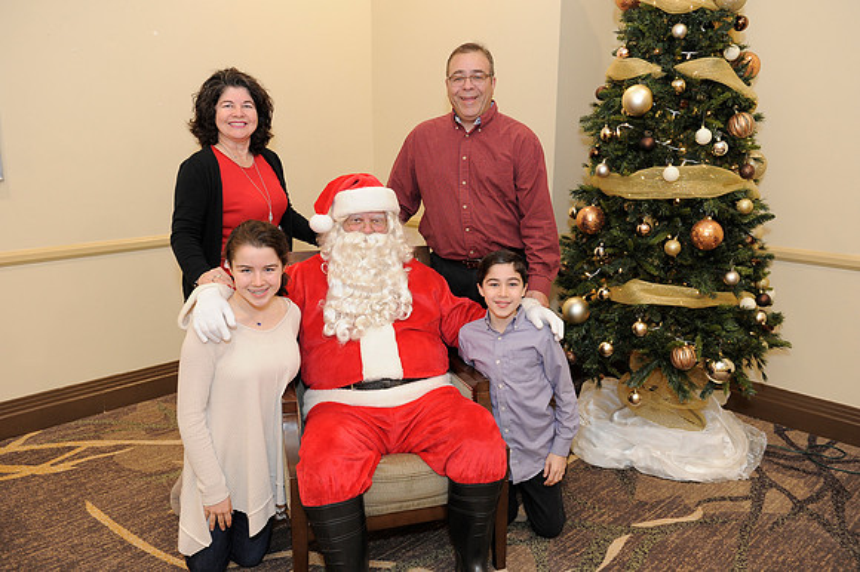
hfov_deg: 63.7
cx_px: 430
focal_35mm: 29
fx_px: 692
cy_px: 286
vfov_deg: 44.9
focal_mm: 29
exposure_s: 1/100
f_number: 4
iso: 1600
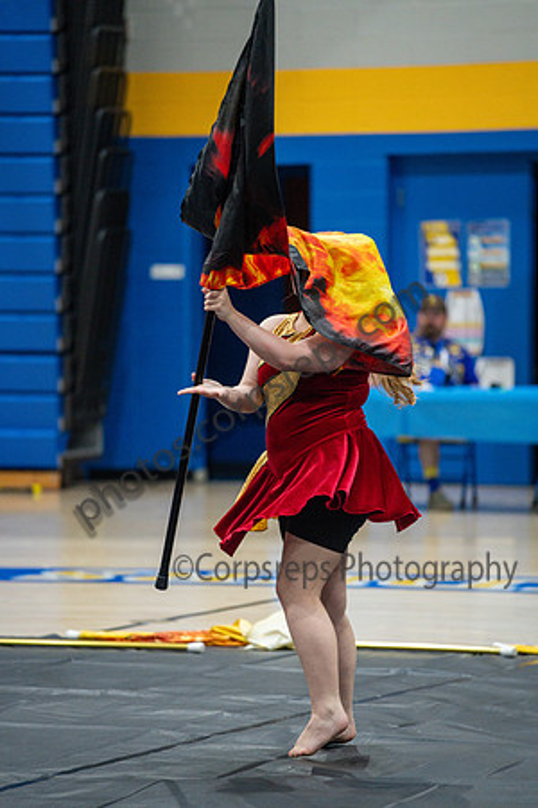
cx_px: 269
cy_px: 404
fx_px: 4483
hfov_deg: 6.9
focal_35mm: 200
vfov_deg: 10.3
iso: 6400
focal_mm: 200
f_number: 4
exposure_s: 1/500
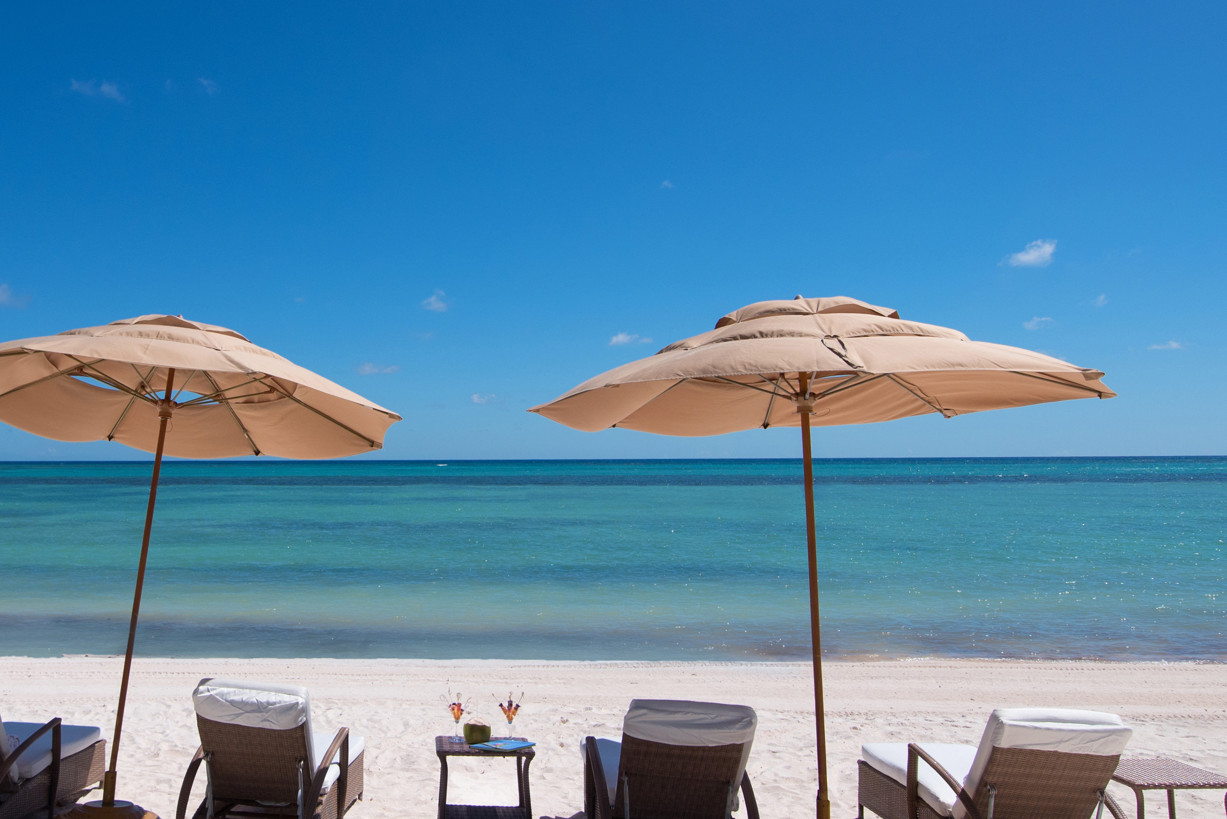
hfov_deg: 57.2
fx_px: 1091
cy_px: 310
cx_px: 396
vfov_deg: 40.9
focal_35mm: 32
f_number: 5.6
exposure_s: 1/3200
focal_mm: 16
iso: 250
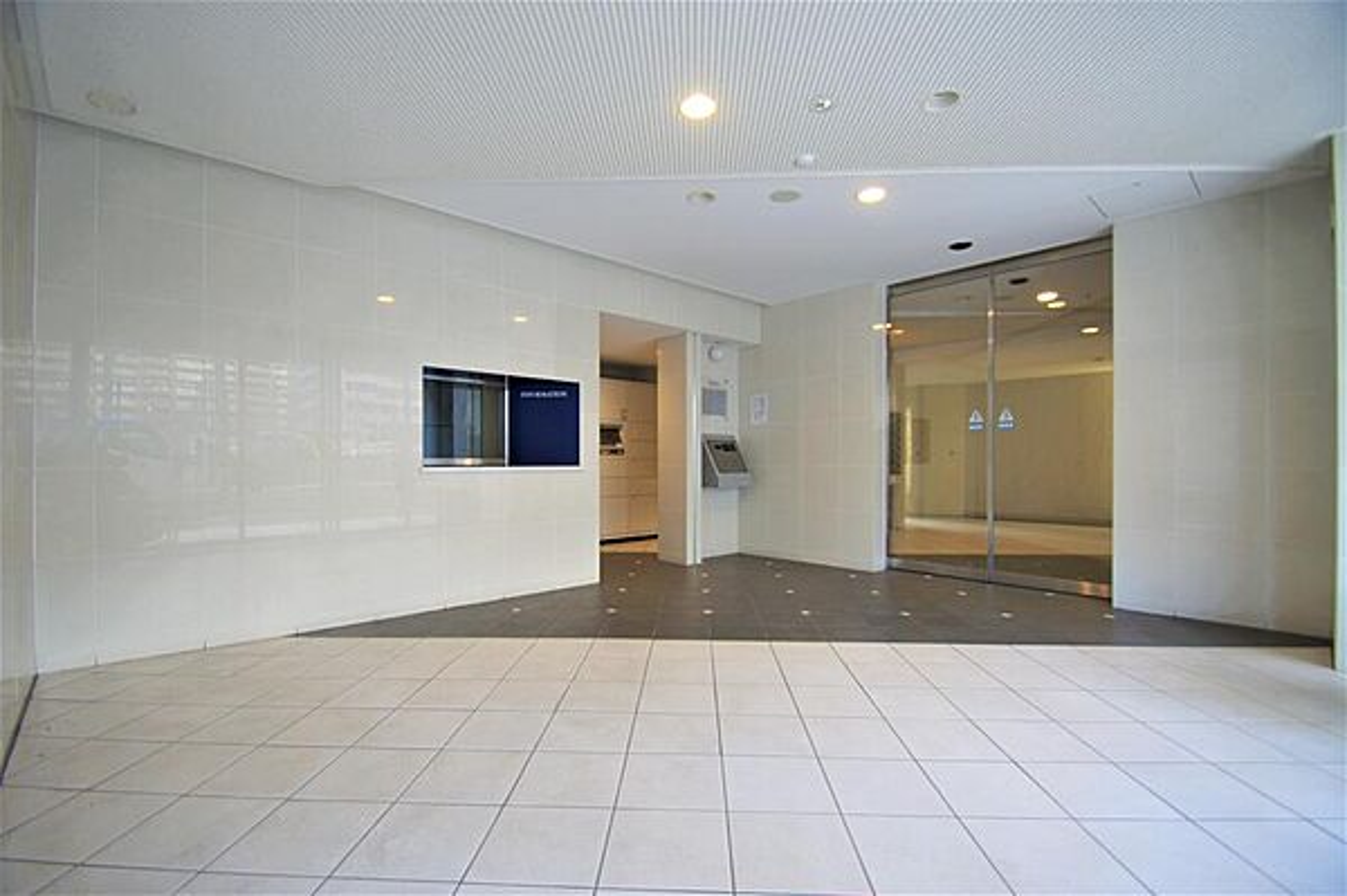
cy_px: 448
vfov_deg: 77.2
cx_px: 674
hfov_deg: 100.4
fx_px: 561
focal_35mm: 15
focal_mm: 10
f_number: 3.5
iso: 100
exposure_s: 1/30
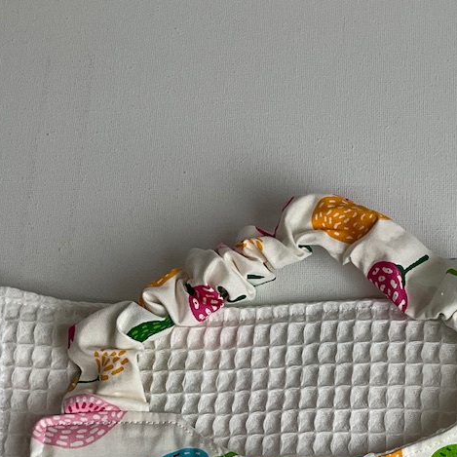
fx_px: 1046
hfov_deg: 24.2
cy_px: 530
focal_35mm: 70
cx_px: 369
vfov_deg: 22.9
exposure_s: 1/457
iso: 25
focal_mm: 3
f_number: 1.8
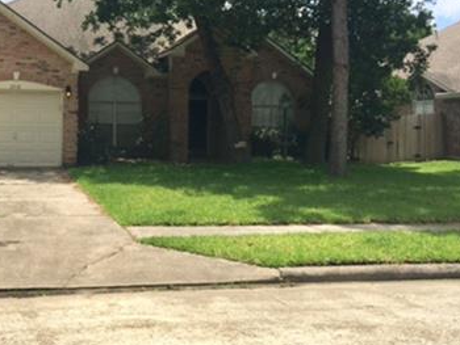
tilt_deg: -0.7
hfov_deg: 35.8
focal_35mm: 53
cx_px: 152
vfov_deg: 27.5
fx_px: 705
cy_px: 142
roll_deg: -1.7
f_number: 2.2
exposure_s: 1/2198
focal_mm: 4.15
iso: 32
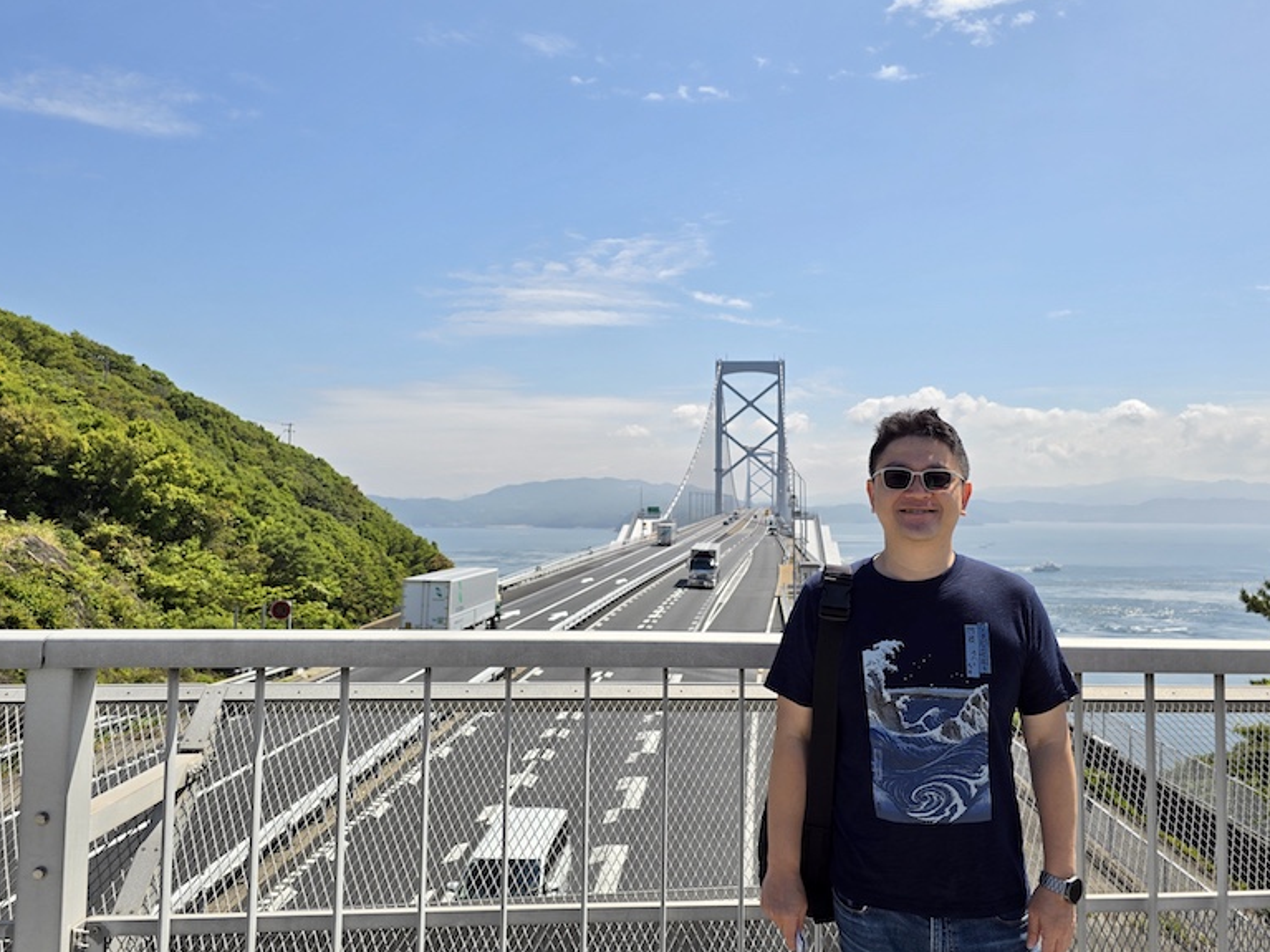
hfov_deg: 71.6
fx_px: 880
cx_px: 644
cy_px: 464
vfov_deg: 56.8
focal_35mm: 24
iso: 12
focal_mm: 6.3
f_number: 1.7
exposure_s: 1/836
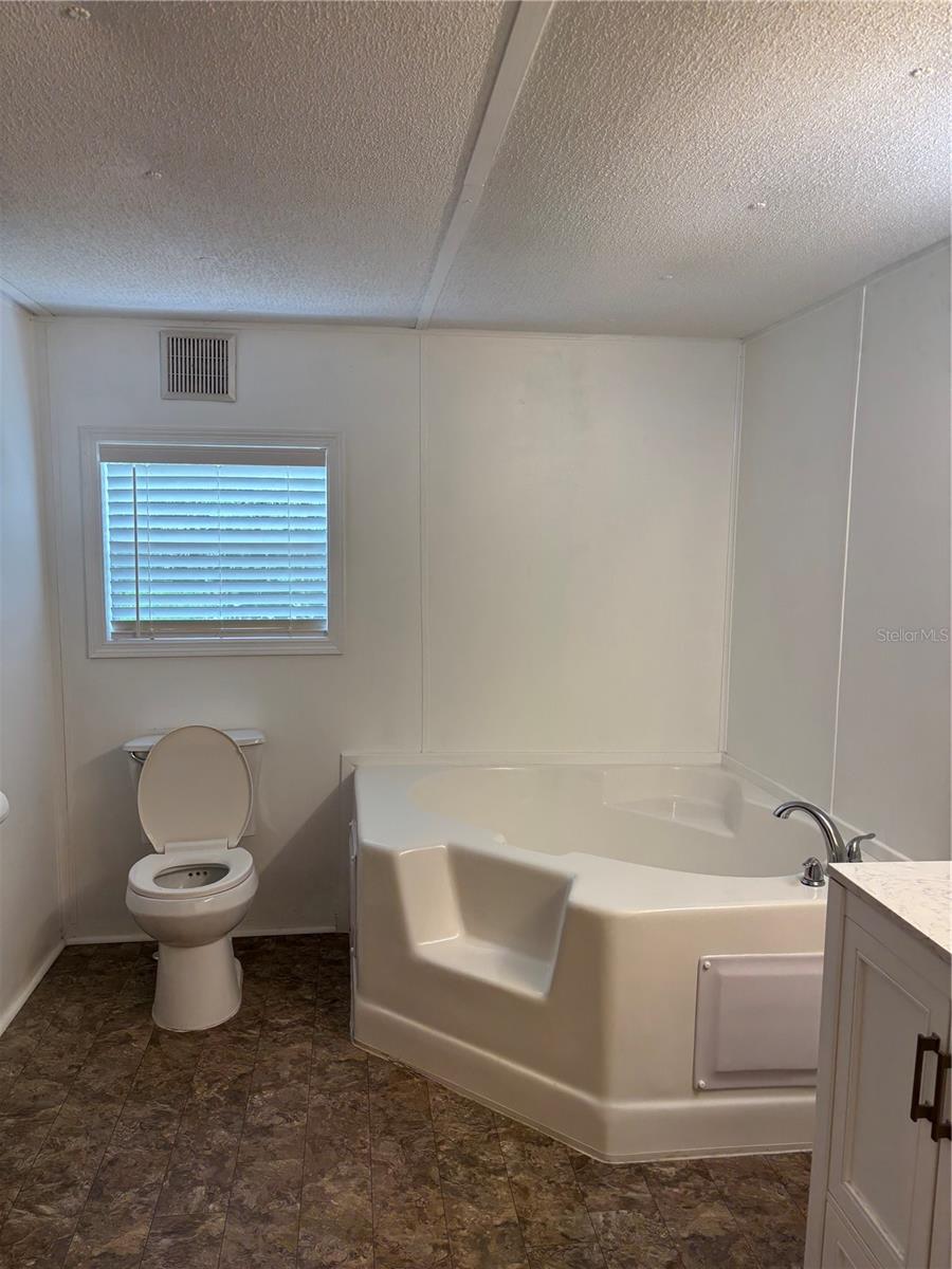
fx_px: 953
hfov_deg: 53.1
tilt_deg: -7.3
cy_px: 634
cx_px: 476
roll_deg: -1.7
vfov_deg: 67.3
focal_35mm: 26
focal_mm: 5.96
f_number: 1.6
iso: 80
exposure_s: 1/120
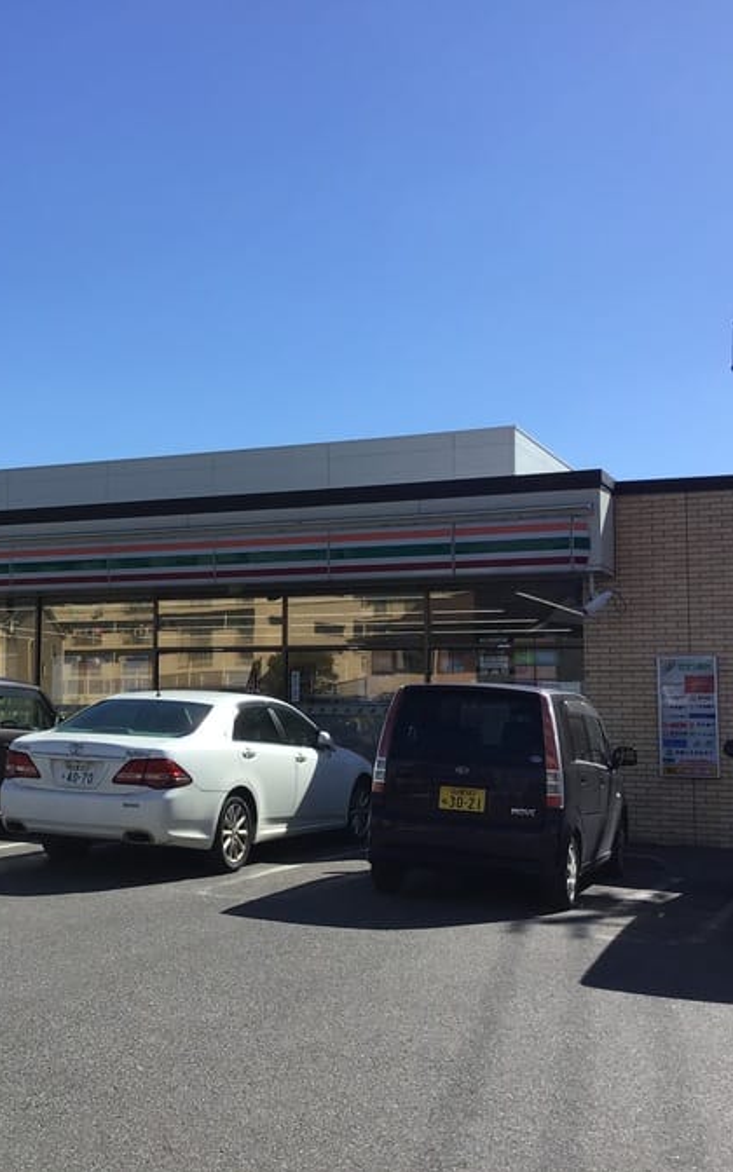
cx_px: 180
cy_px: 585
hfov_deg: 28.8
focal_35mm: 44
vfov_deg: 45.3
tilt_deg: +6.0
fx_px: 1406
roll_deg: -1.9
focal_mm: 3.3
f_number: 2.4
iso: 25
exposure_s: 1/1567
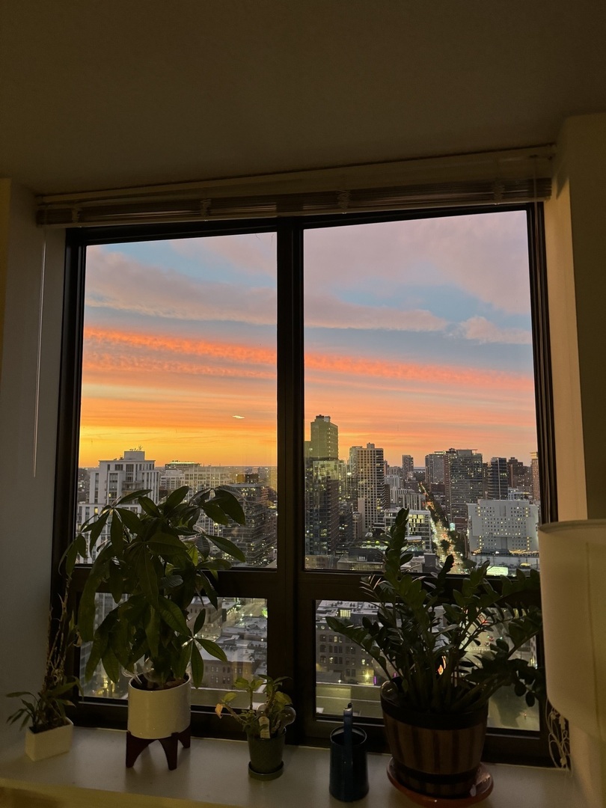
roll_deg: -0.1
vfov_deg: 71.6
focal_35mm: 24
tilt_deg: +4.0
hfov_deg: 56.8
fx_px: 560
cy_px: 404
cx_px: 303
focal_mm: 6.76
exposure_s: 1/60
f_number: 1.78
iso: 500
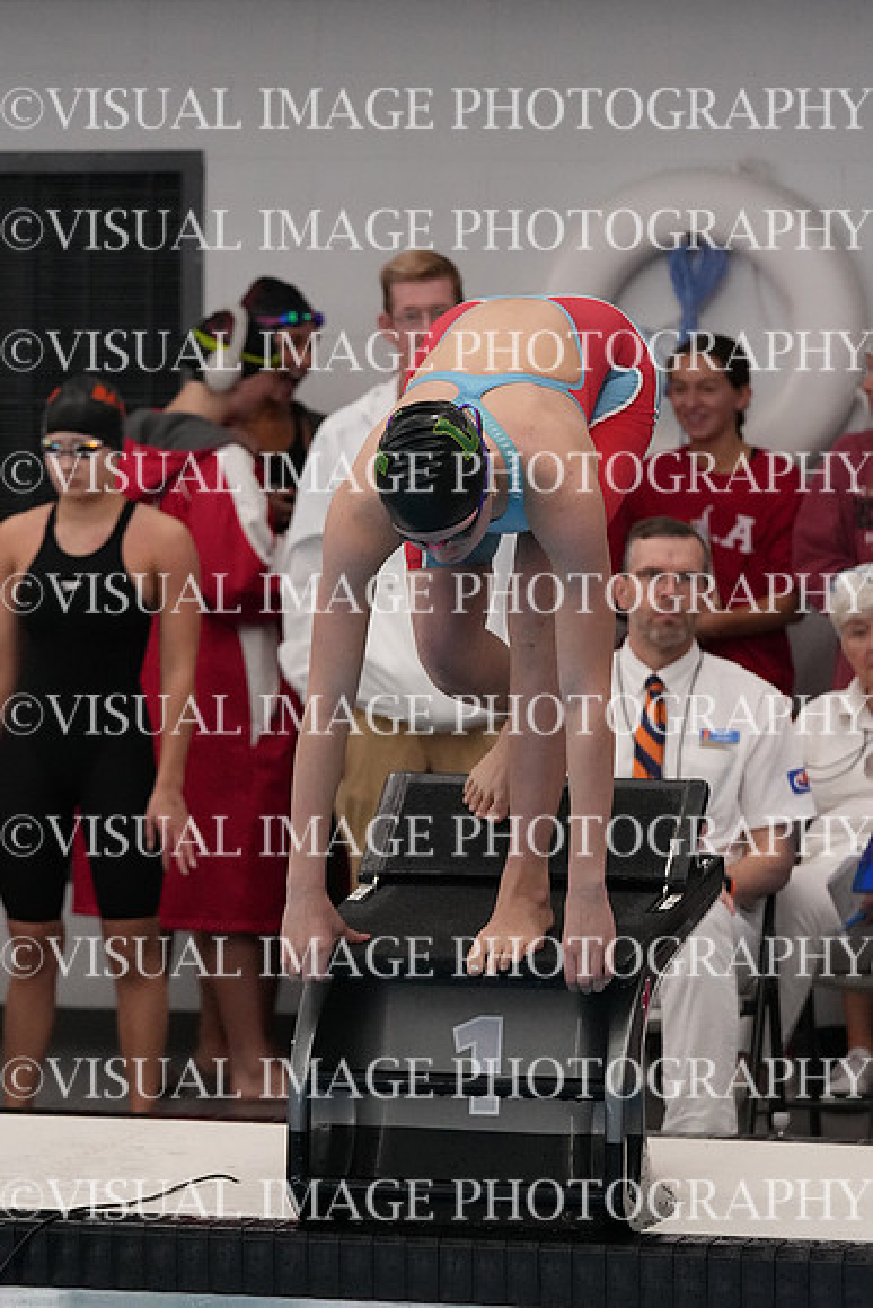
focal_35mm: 186
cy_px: 654
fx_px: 6761
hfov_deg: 7.4
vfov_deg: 11.1
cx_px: 436
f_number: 4
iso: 6400
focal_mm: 124
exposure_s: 1/1250
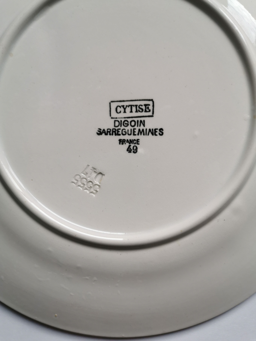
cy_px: 170
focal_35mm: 27
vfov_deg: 65.3
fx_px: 266
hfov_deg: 51.4
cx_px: 128
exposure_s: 1/183
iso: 50
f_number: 1.8
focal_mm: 5.58
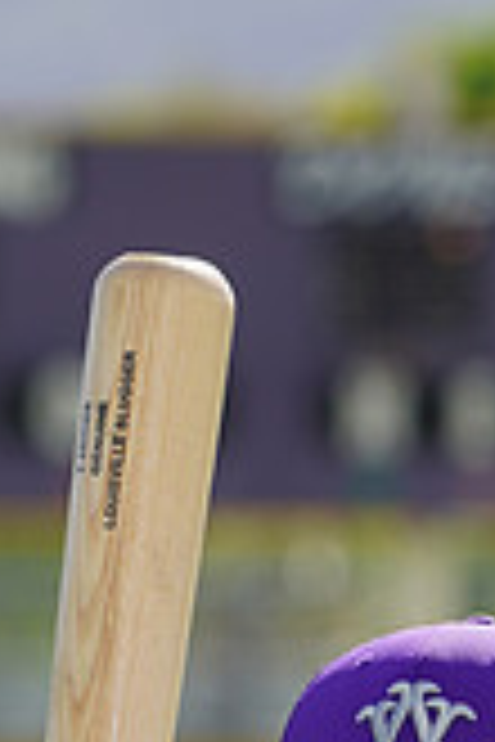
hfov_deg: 1.6
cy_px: 1295
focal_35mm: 868
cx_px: 508
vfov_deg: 2.4
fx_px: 17901
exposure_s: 1/250
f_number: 8
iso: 100
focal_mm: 247
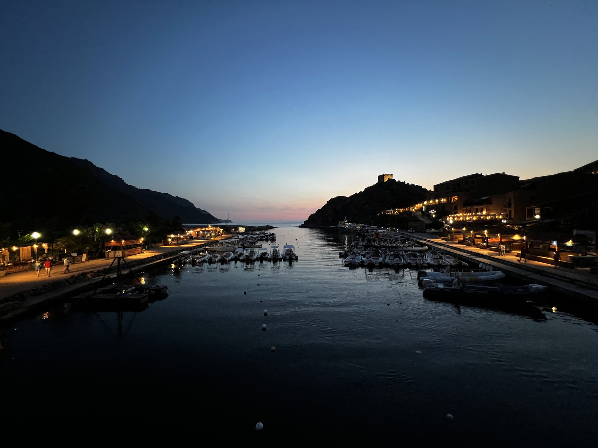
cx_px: 299
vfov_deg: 89.9
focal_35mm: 13
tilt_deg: -1.2
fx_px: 225
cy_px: 224
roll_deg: +1.2
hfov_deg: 106.2
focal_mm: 1.57
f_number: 1.8
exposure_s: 1/50
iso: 640
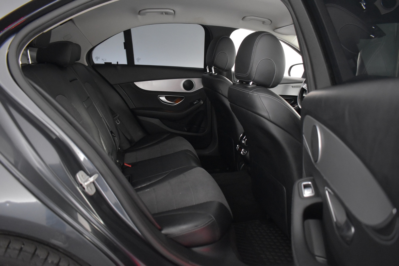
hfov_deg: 67.4
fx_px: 299
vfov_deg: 47.9
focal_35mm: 27
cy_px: 133
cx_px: 200
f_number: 3.5
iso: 3200
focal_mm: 18
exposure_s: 1/15
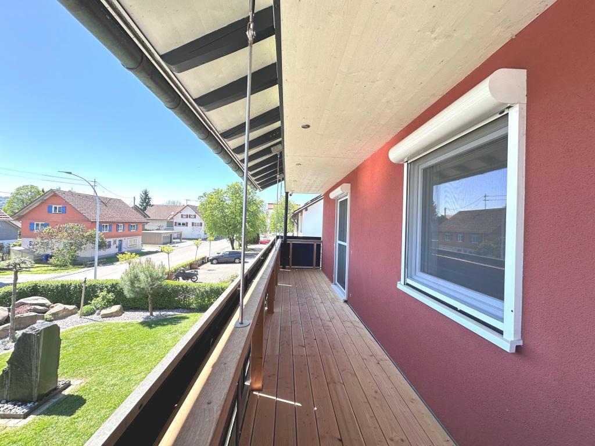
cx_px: 298
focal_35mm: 14
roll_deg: -1.5
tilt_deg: +0.5
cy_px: 223
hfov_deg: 102.1
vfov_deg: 85.7
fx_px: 241
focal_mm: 2.22
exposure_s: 1/271
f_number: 2.2
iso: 40
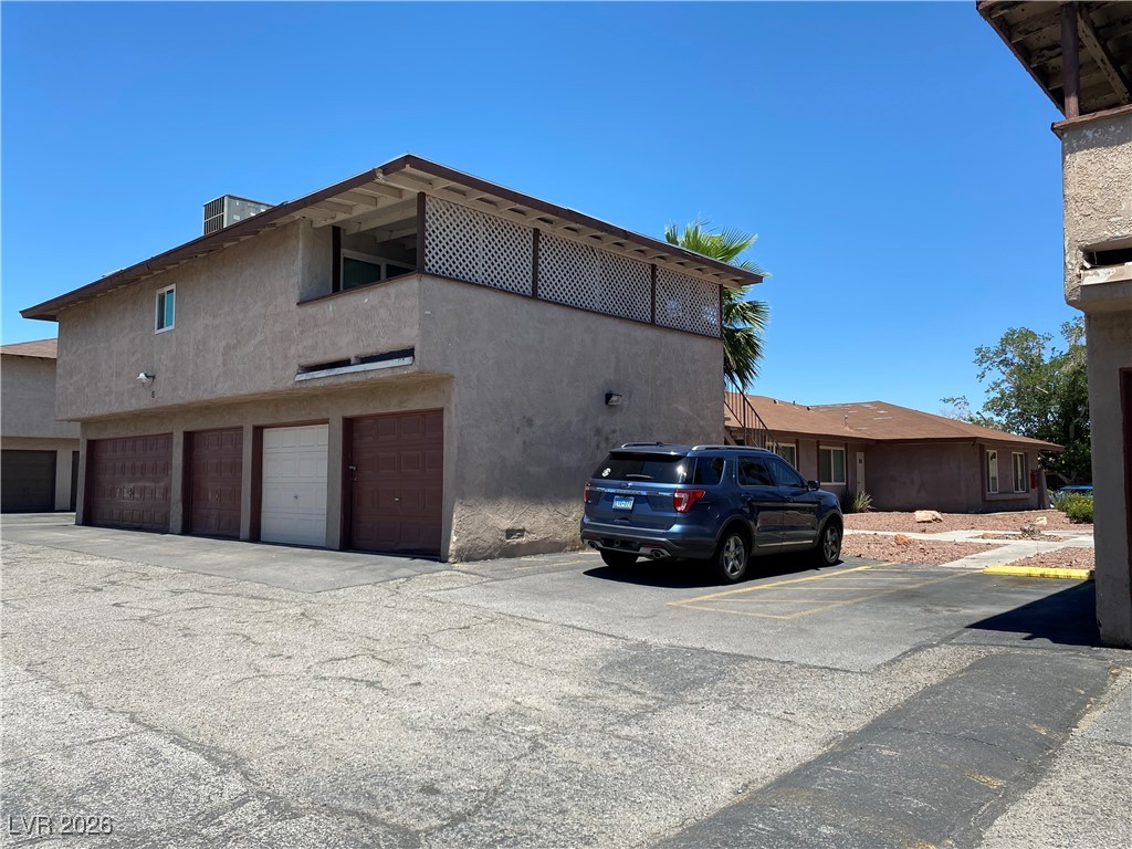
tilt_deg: +5.1
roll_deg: -0.5
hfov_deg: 67.3
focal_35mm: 26
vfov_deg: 53.1
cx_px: 566
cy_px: 424
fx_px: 850
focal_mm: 4.25
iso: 32
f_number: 1.8
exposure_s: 1/2268
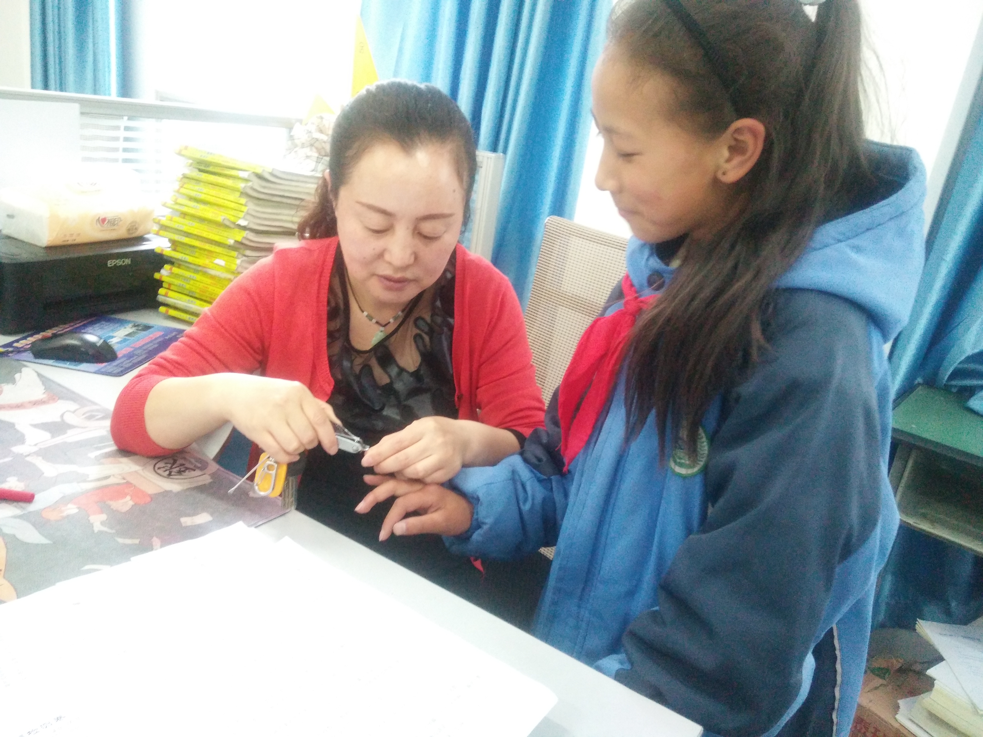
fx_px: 596
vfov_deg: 63.4
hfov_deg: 79.0
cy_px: 368
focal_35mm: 21
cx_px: 492
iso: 610
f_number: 2.2
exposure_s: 1/33.3
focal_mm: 3.66
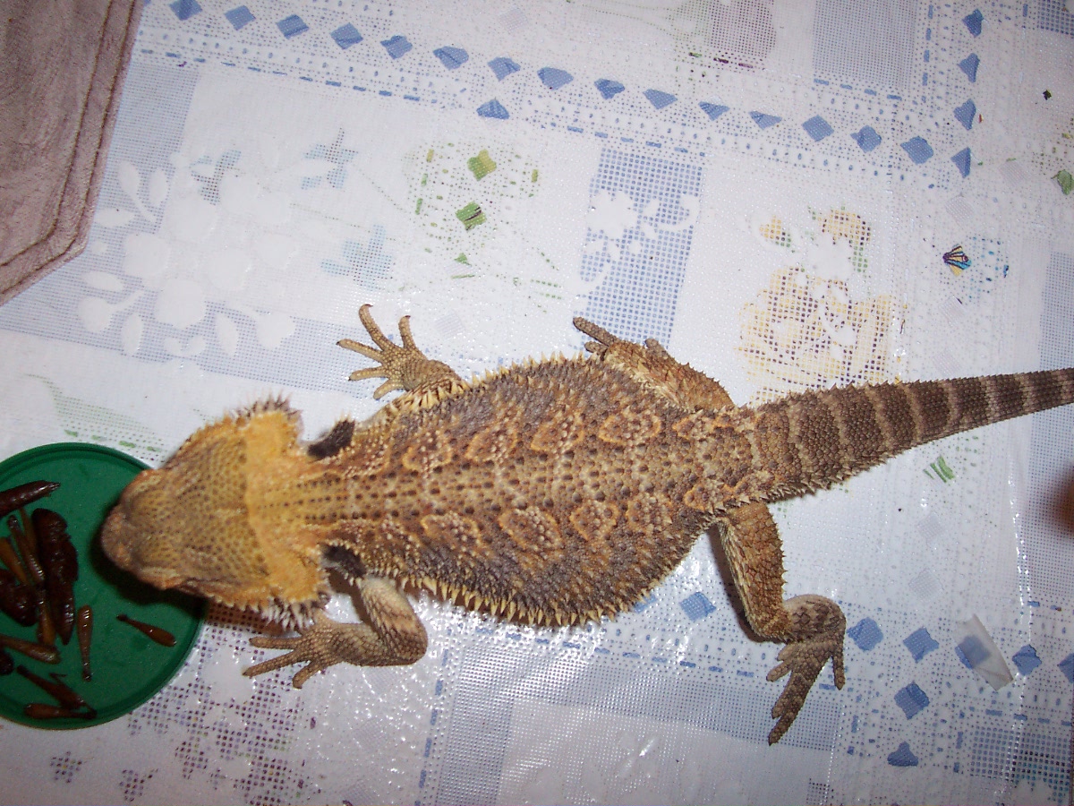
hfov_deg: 50.1
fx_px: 1148
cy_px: 403
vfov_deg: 38.7
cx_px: 537
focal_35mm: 37
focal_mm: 5.6
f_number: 2.8
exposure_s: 1/60
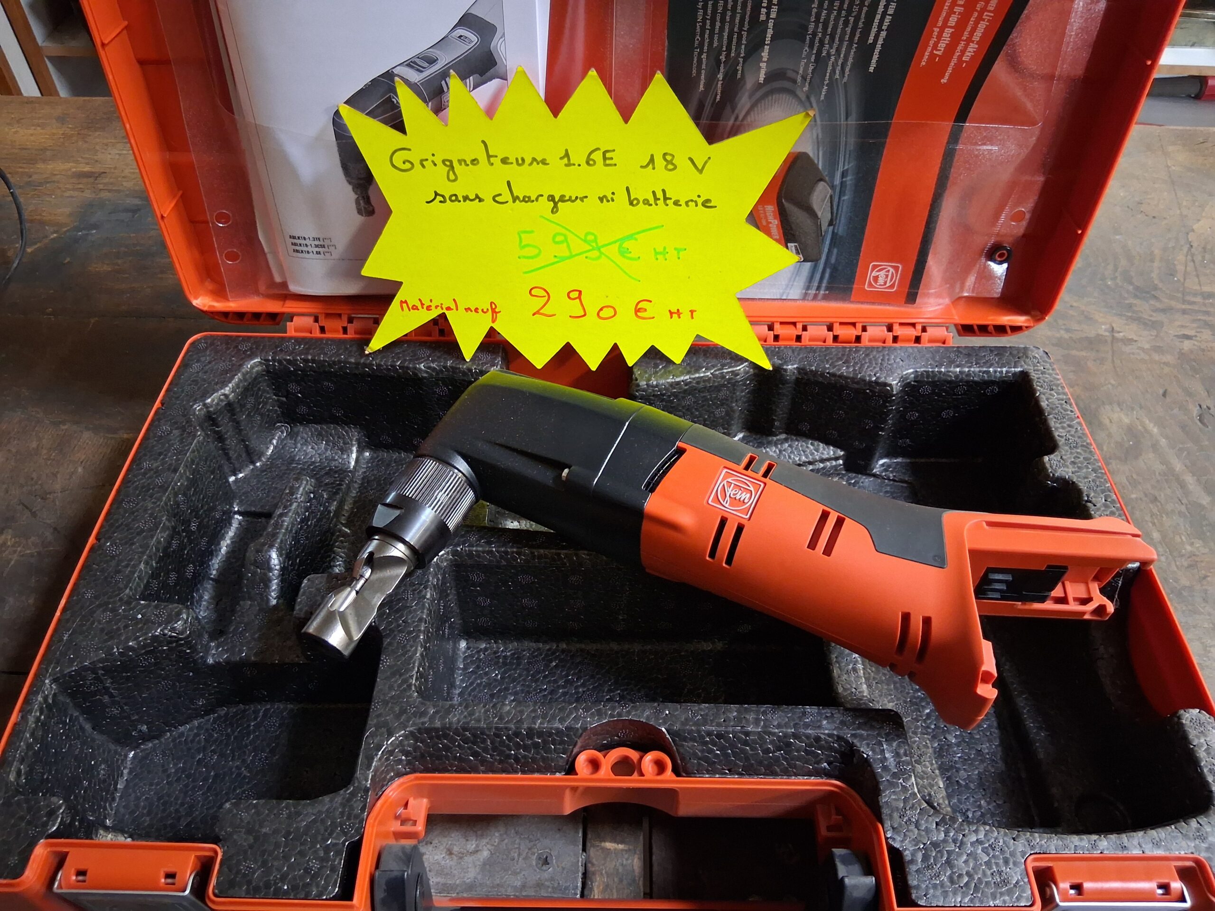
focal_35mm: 26
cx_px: 608
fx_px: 913
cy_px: 456
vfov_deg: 53.1
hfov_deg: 67.3
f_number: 1.8
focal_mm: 3.98
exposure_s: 1/33
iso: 400
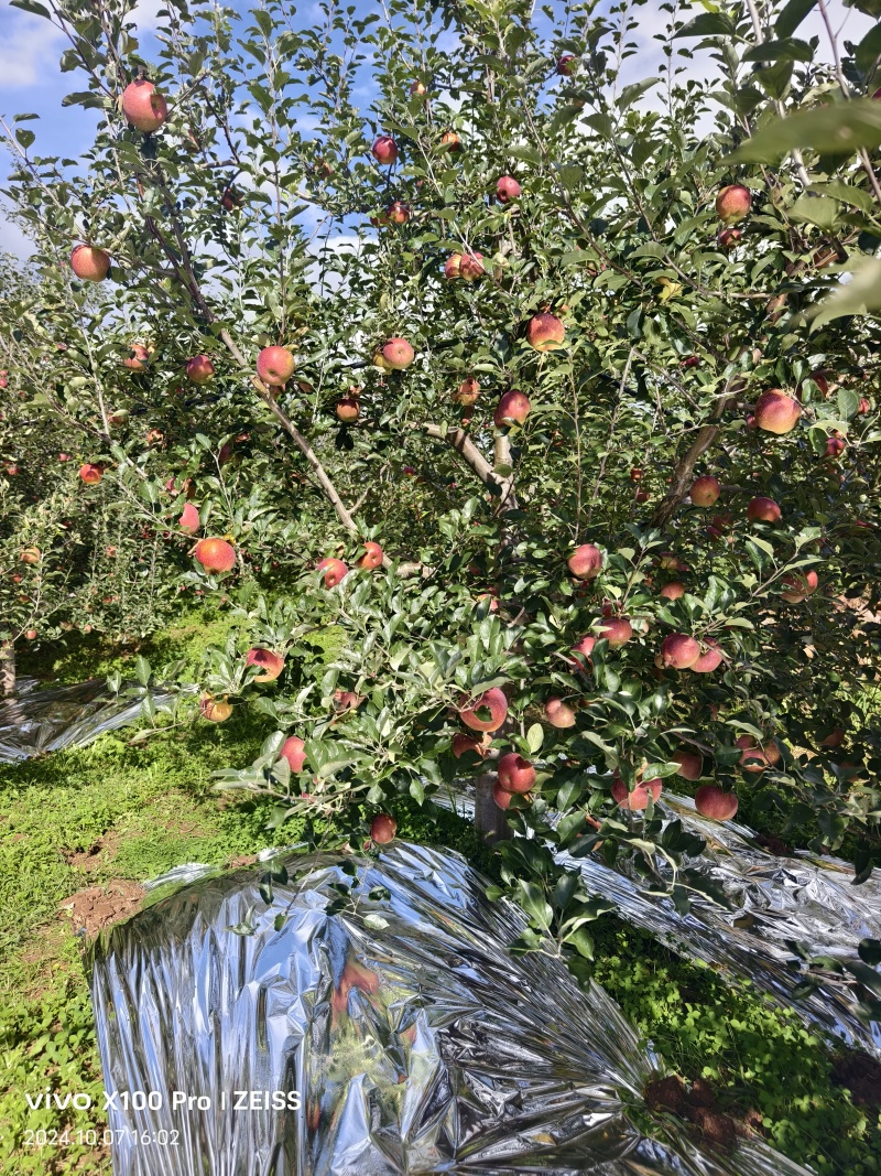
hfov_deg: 58.9
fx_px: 781
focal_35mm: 23
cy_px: 588
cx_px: 440
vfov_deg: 73.9
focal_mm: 8.67
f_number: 1.75
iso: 50
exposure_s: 1/2217
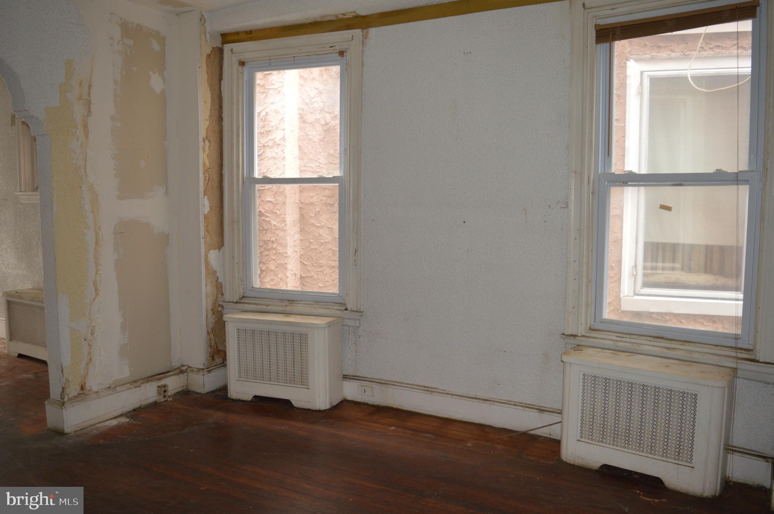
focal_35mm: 27
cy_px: 257
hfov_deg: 67.4
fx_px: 580
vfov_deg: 47.8
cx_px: 387
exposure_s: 1/60
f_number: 3.5
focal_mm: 18
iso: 640
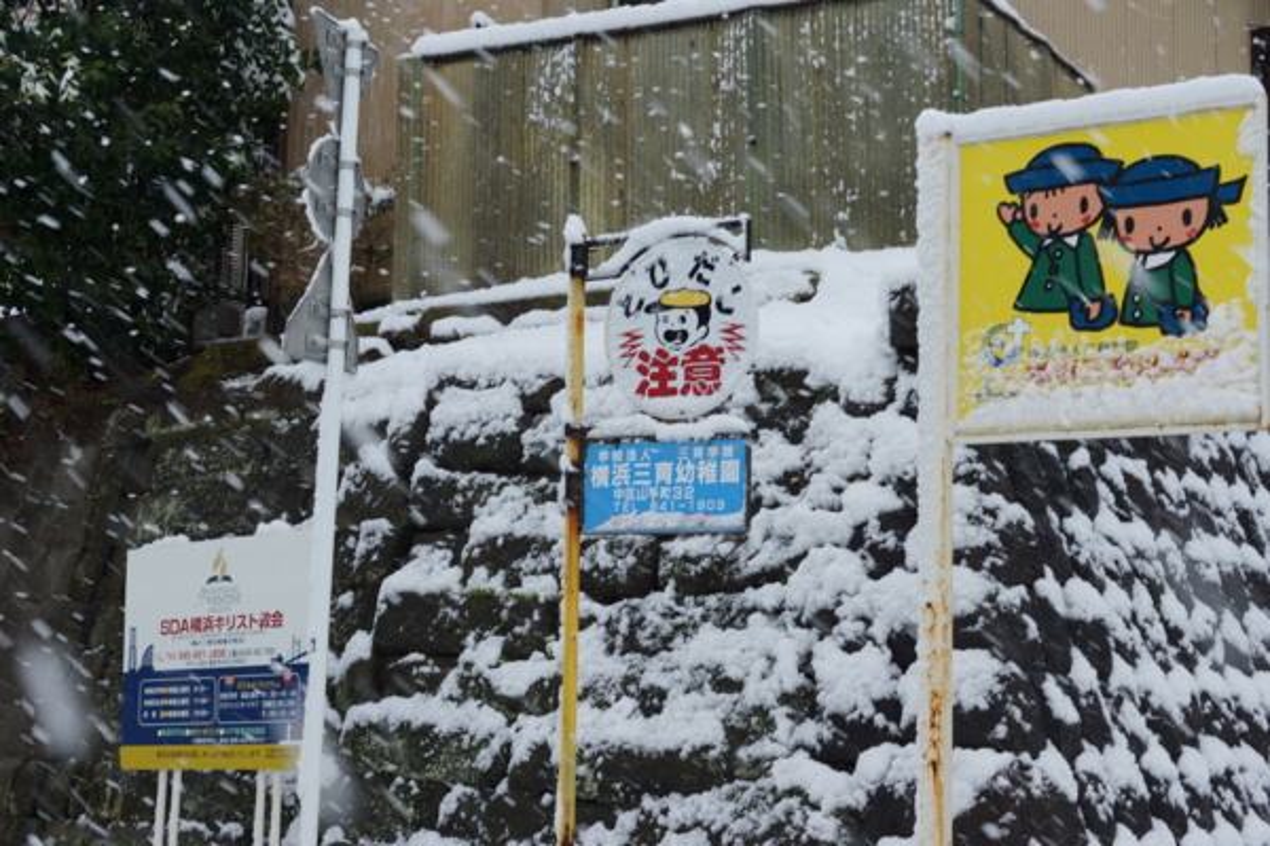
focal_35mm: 52
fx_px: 1852
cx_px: 635
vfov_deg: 25.8
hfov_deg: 37.9
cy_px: 423
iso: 100
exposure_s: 1/80
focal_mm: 35
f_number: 5
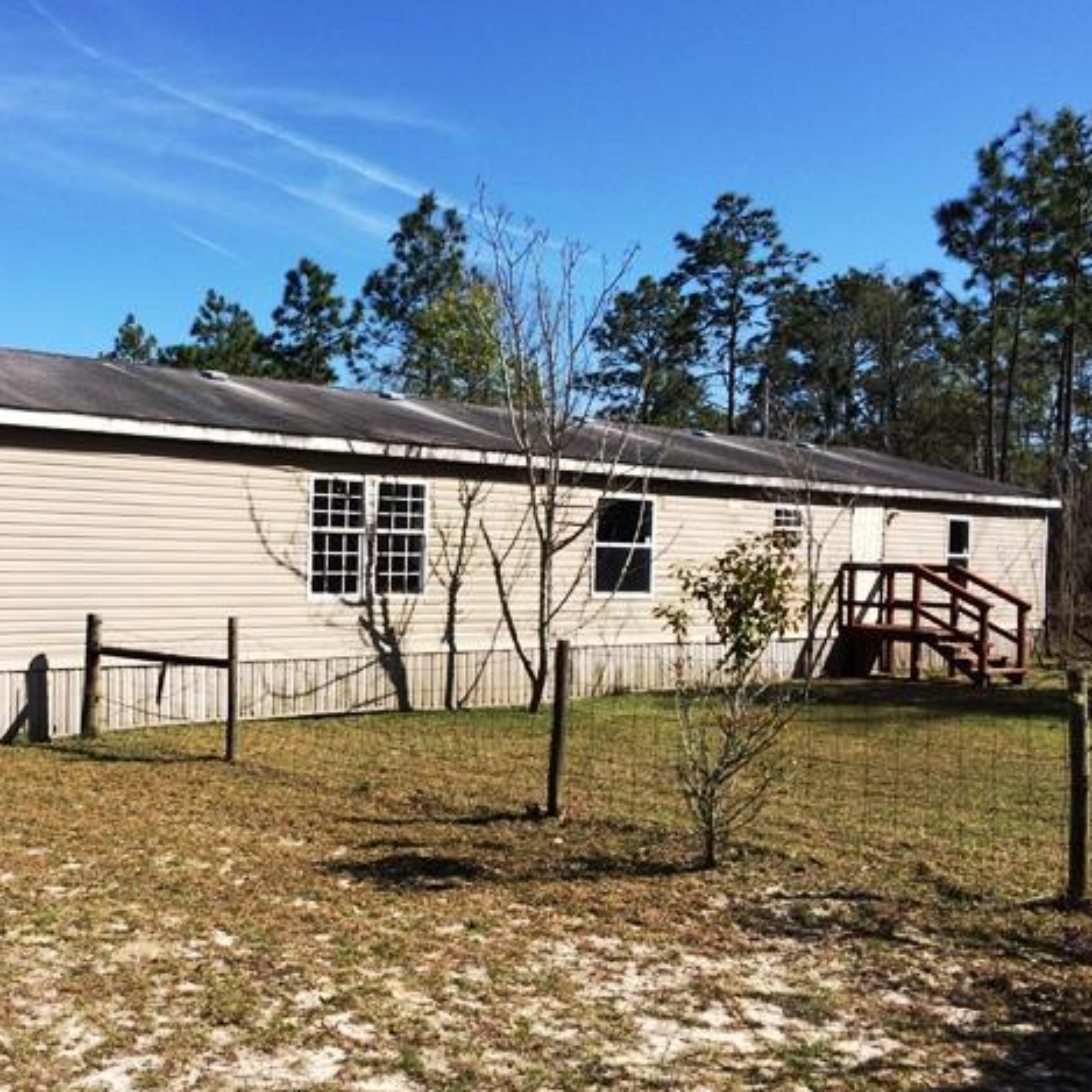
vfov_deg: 47.2
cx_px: 400
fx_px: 1249
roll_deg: -1.5
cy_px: 547
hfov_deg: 46.7
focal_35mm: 35
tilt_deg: -0.1
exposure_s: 1/2283
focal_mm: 4.15
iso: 32
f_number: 2.2
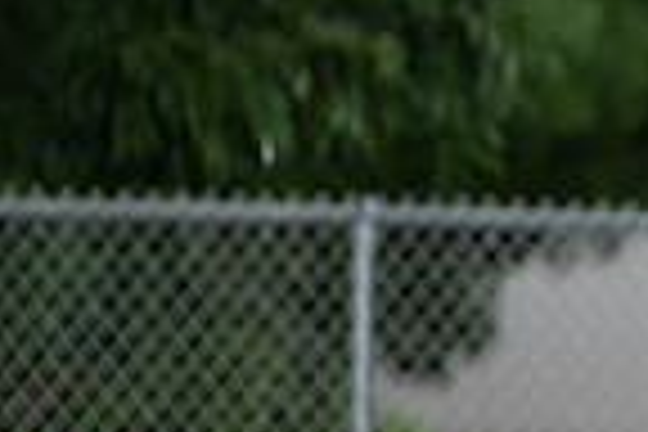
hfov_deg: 1.9
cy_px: 615
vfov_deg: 1.2
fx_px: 19816
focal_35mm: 1101
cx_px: 1354
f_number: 2.8
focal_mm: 200
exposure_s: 1/1600
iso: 320
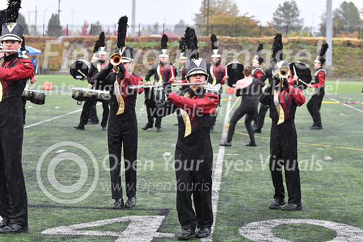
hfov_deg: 19.5
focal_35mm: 105
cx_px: 182
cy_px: 121
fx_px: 1059
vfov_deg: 13.0
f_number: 4
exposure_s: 1/320
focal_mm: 70
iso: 1000
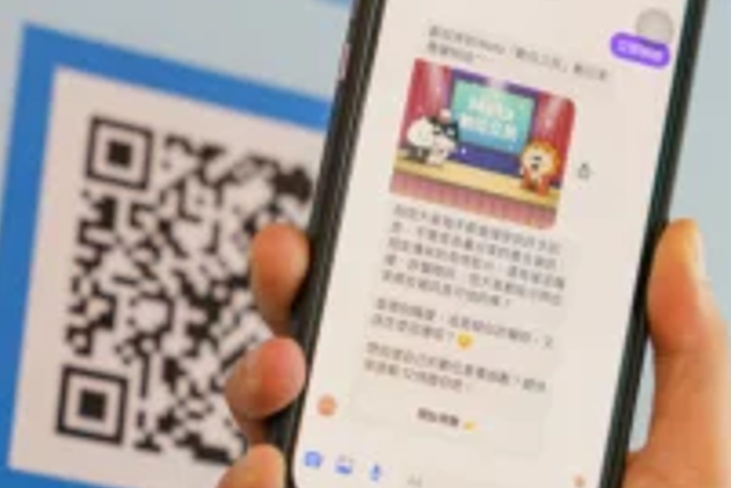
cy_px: 68
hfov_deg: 16.1
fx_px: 2579
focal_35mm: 127
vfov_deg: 10.7
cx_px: 304
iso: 800
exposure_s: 1/125
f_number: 3.2
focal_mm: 58
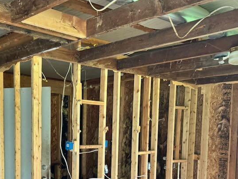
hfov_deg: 40.5
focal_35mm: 46
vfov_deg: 30.5
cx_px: 70
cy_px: 151
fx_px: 316
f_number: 1.78
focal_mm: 6.76
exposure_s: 1/60
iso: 500
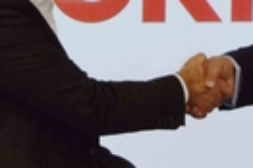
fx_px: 2789
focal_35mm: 397
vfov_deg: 3.4
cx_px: 261
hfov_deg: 5.2
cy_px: 15
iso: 800
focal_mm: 55
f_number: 5.6
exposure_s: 1/160
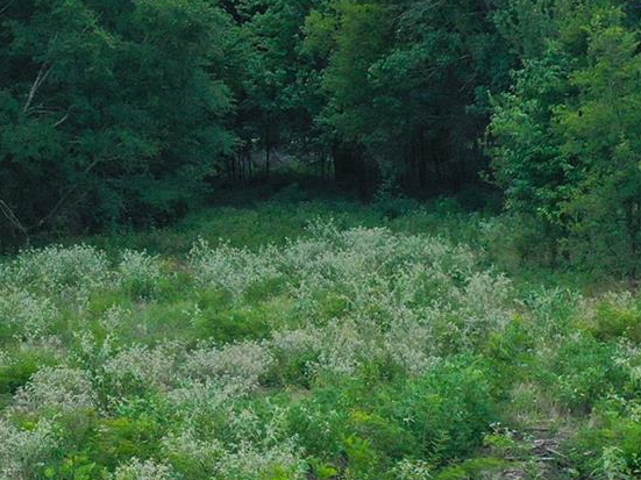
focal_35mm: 100
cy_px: 81
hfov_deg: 18.9
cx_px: -55
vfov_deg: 14.7
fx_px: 1851
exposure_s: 1/1600
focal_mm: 10.26
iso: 100
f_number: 3.2
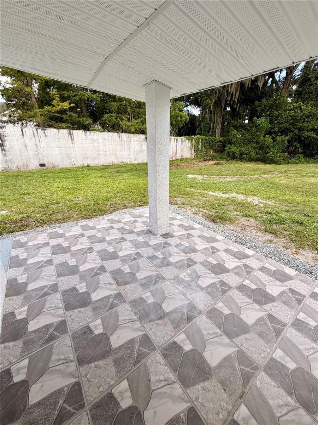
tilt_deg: -19.2
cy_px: 212
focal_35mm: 14
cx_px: 159
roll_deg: -0.8
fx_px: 171
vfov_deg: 102.1
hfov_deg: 85.7
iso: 50
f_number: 2.2
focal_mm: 2.22
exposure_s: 1/502
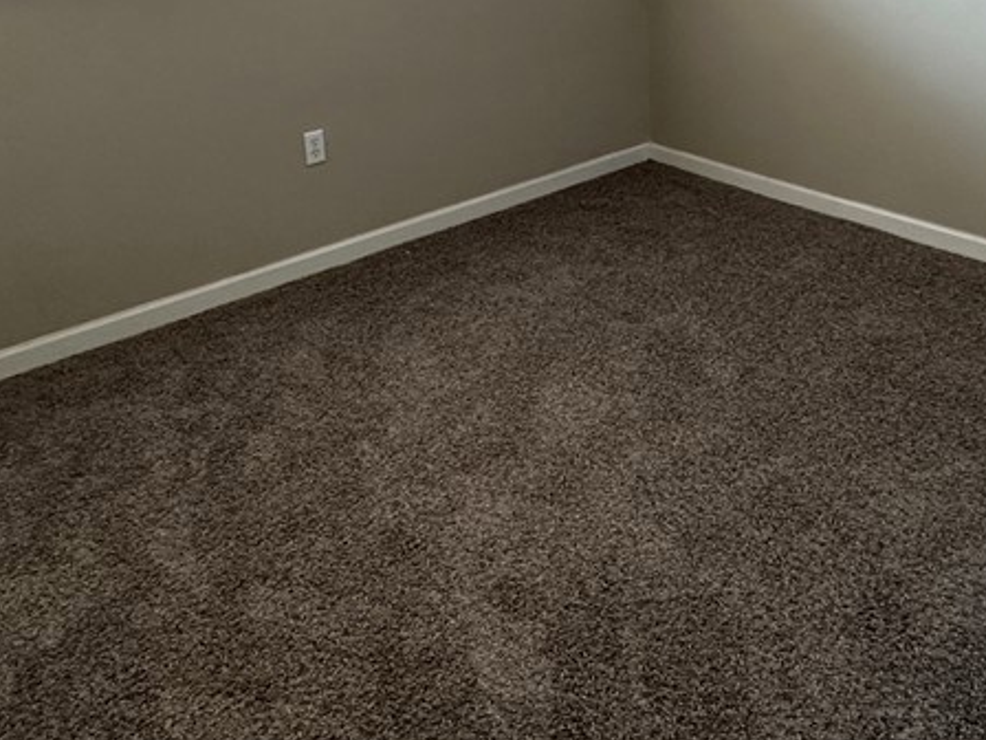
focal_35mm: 32
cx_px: 561
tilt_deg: -5.3
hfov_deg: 56.6
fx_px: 911
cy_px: -37
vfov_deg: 38.1
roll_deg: +2.1
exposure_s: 1/99
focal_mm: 2.22
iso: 250
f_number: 2.2
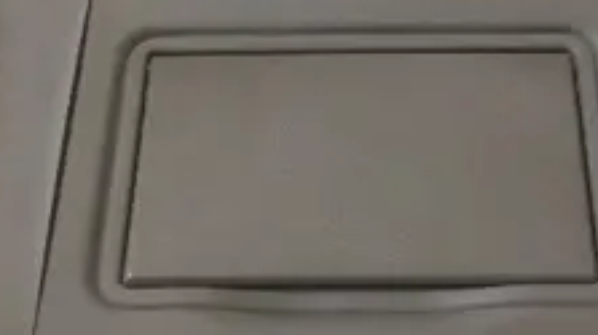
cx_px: 367
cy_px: 102
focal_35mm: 68
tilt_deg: -48.9
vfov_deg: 17.6
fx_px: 1077
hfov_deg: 30.9
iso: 250
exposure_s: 1/25
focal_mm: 4.15
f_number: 2.2
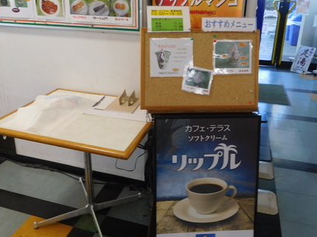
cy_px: 92
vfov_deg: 45.1
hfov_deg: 58.4
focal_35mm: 31
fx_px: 284
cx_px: 156
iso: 180
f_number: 3.4
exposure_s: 1/30
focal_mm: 4.5
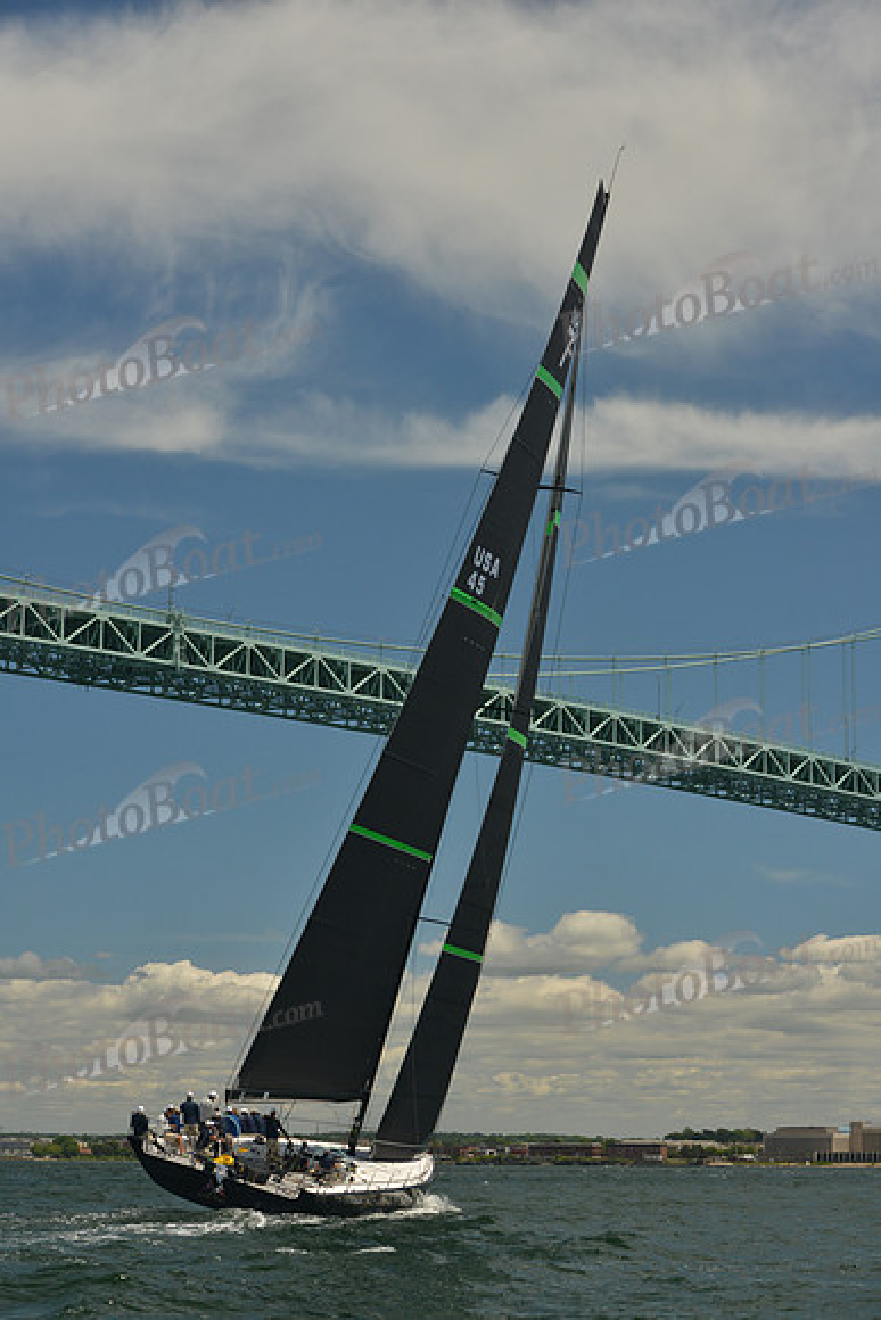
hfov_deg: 19.5
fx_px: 2568
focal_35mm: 70
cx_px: 440
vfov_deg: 28.8
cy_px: 660
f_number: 7.1
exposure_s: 1/1000
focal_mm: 70
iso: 400
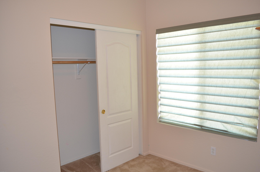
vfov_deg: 46.2
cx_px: 134
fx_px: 202
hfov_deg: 65.6
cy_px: 88
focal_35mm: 28
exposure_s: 1/30
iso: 400
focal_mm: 18
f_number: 4
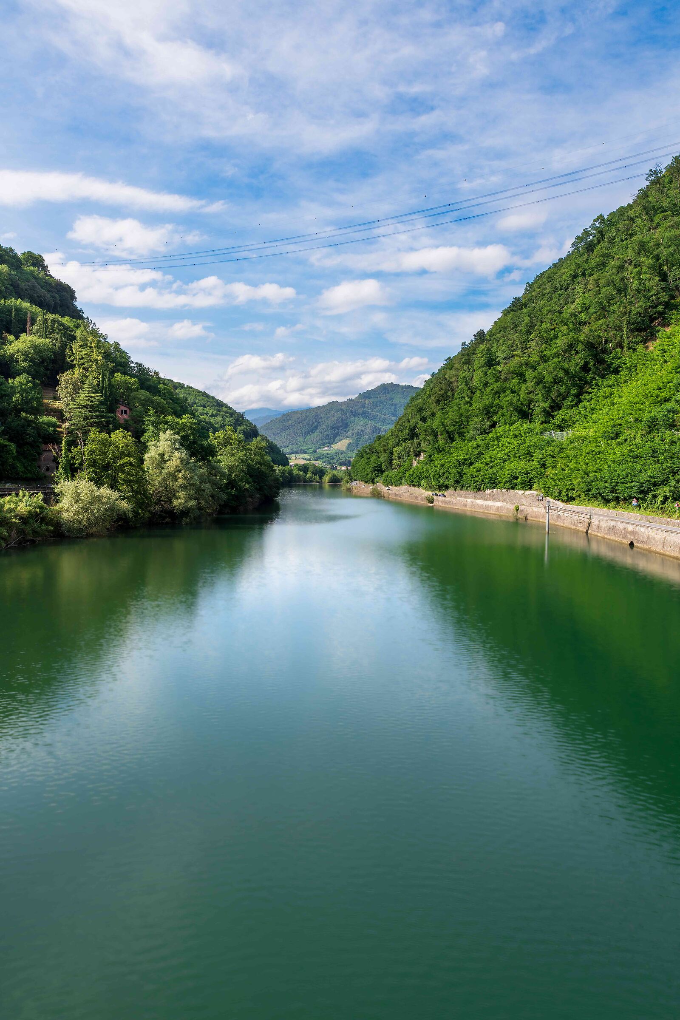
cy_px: 510
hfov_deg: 53.1
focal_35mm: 24
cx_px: 340
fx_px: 680
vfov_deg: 73.7
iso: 64
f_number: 11
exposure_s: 1/60
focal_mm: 24
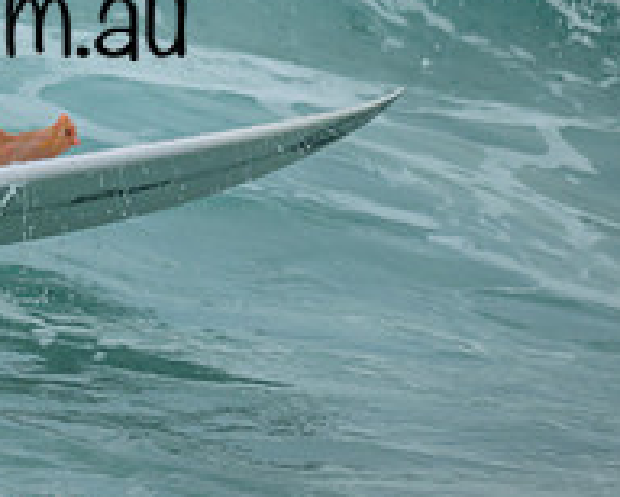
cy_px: -176
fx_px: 57070
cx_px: -500
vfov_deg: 0.5
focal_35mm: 3107
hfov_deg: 0.6
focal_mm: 800
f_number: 6.3
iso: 200
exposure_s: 1/2000
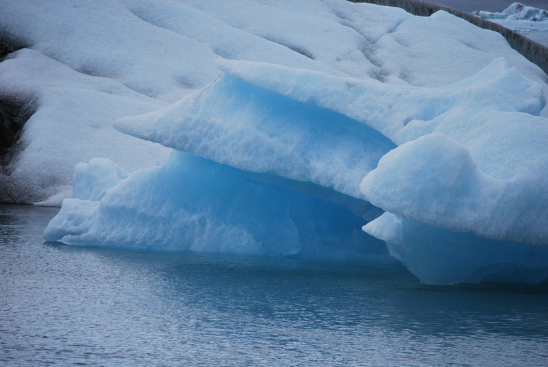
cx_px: 274
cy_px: 184
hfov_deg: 6.9
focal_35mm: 300
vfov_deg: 4.6
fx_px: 4573
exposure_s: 1/1000
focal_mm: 200
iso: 200
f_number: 5.6
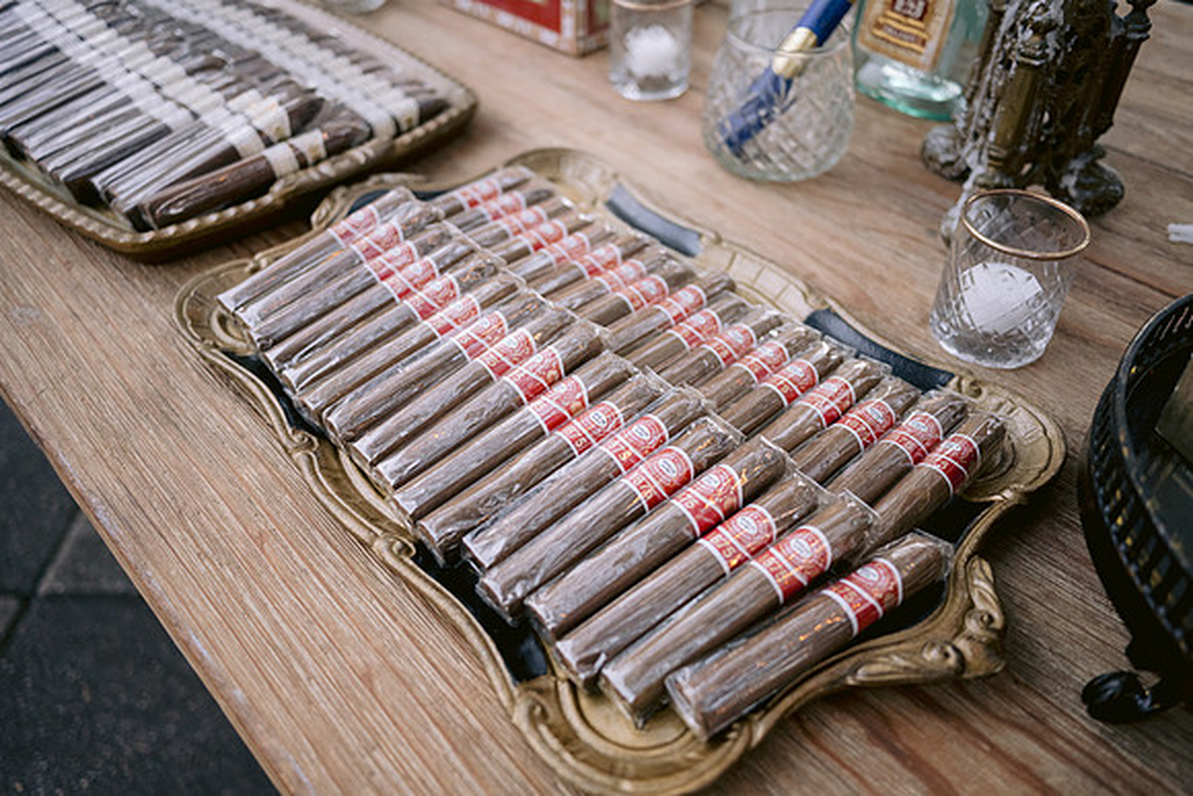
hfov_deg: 65.5
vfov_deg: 46.4
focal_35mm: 28
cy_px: 398
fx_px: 928
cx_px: 596
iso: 800
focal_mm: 28
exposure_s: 1/60
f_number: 2.8
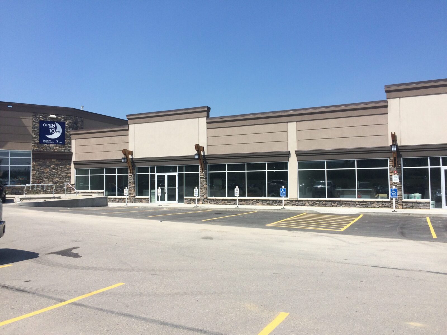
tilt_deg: +3.1
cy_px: 168
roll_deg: -0.8
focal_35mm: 29
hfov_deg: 61.7
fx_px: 374
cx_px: 224
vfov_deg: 48.2
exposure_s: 1/2740
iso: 32
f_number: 2.2
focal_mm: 4.15
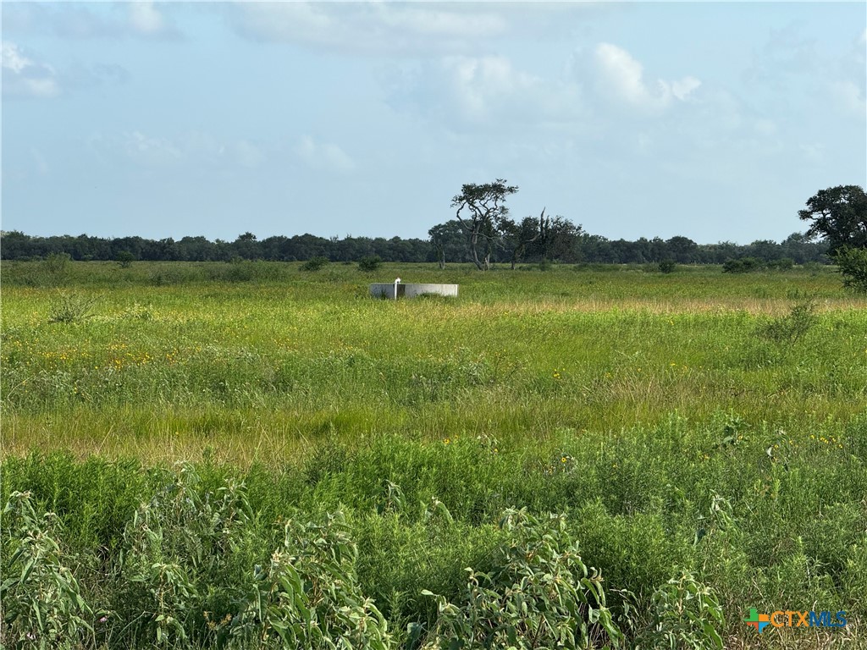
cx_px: 434
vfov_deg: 12.3
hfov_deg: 16.4
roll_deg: -1.0
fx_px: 3006
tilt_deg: -2.0
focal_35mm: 120
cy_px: 325
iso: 50
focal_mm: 15.66
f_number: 2.8
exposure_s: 1/1004
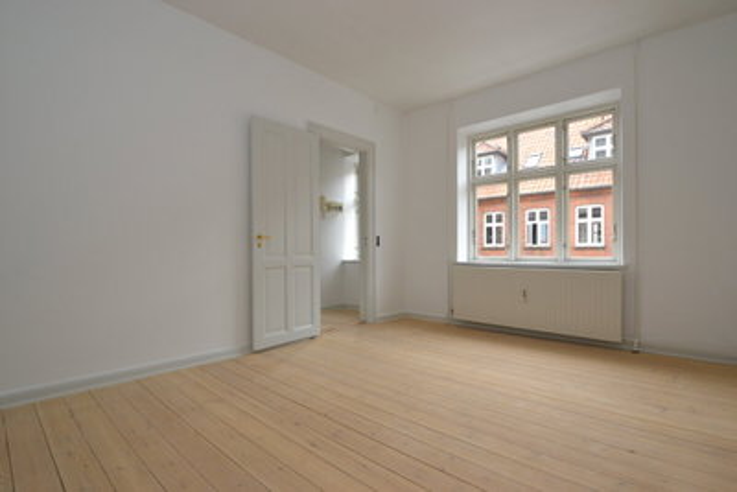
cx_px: 368
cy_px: 246
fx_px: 338
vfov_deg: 72.1
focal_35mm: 16
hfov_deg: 95.0
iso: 400
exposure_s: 1/125
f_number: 5.6
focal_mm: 11
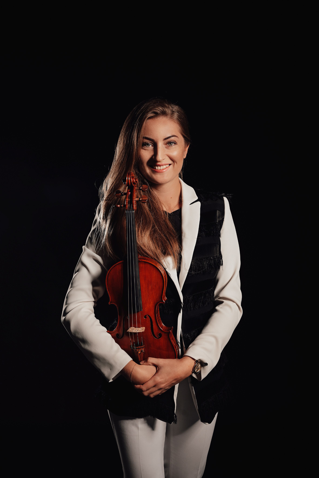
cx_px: 160
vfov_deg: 39.6
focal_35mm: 50
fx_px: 664
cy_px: 239
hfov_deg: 27.0
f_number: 7.1
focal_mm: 50
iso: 200
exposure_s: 1/160
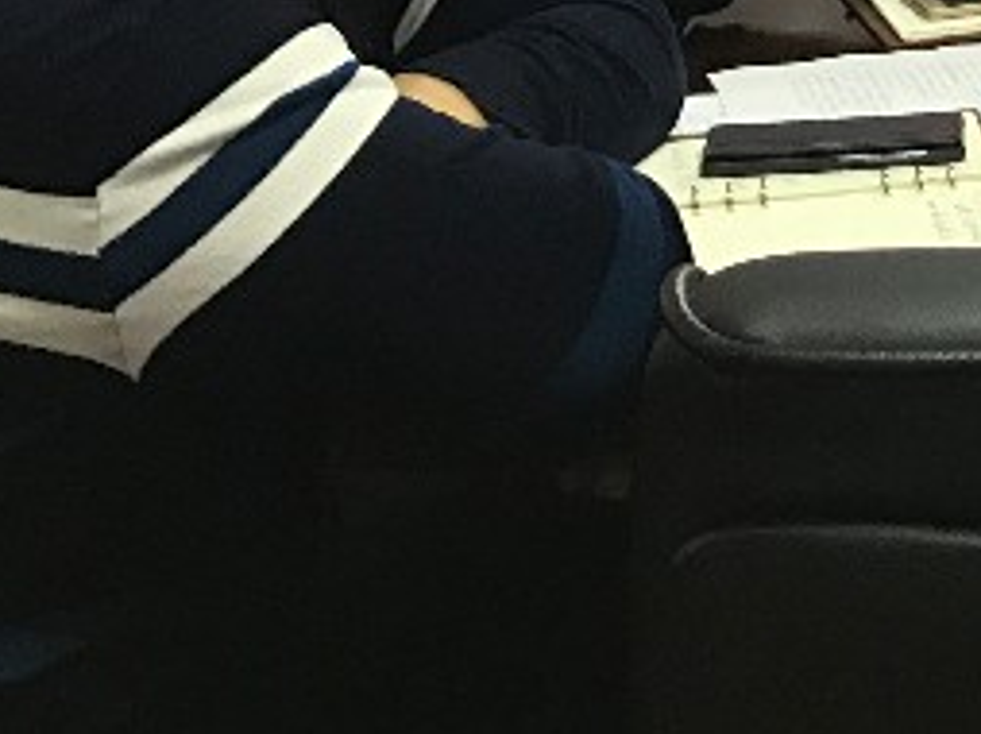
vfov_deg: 11.9
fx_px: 3199
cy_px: -657
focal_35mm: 113
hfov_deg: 15.3
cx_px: 1703
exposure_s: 1/26
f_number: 1.8
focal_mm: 3.99
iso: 40
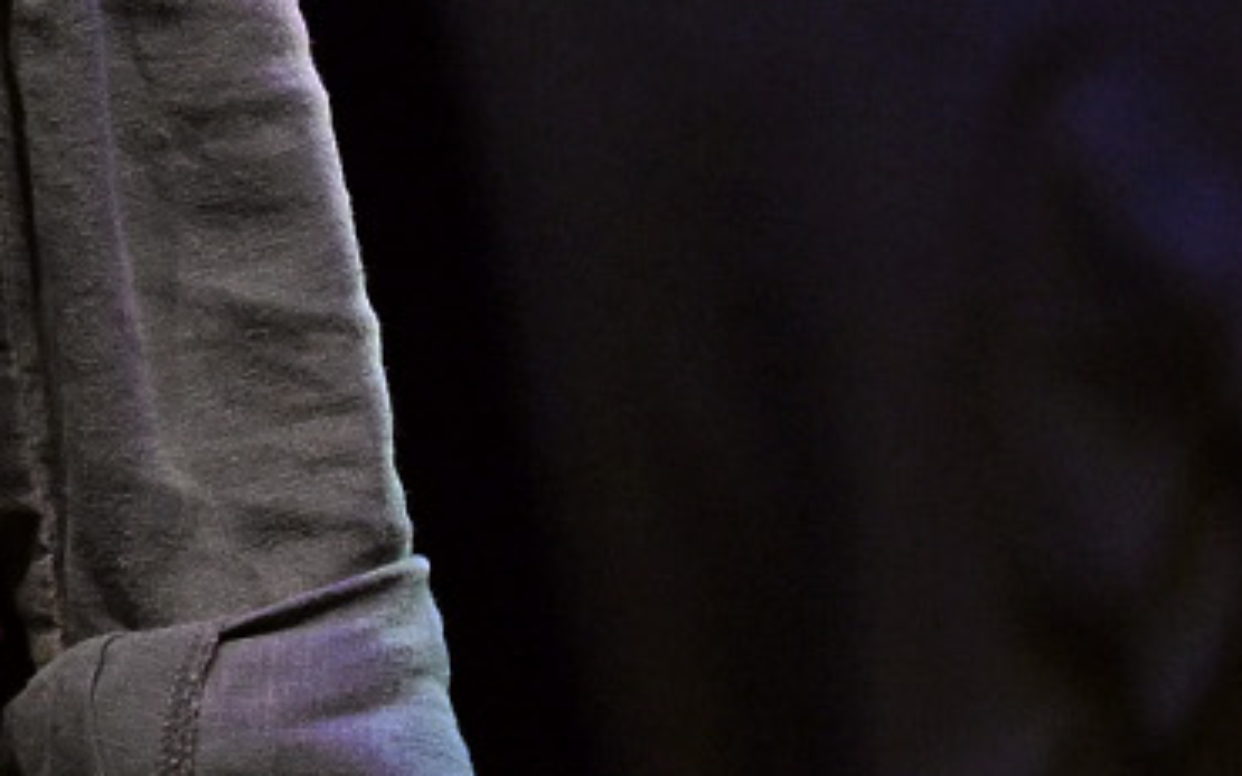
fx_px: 10997
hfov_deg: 6.4
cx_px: -732
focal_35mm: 325
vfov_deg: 4.0
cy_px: -408
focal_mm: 50
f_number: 1.3
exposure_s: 1/320
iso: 2000
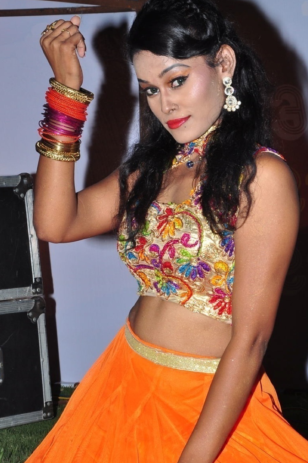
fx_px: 1390
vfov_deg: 18.9
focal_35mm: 108
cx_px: 172
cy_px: 291
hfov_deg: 12.6
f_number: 11
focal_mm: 52
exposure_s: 1/125
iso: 400
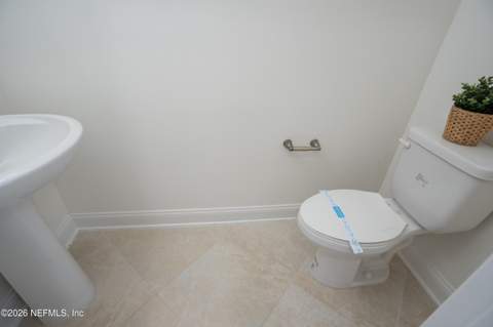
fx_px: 219
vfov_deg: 73.6
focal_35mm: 16
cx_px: 246
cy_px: 164
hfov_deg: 96.8
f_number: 6.3
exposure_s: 1/80
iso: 400
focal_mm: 16
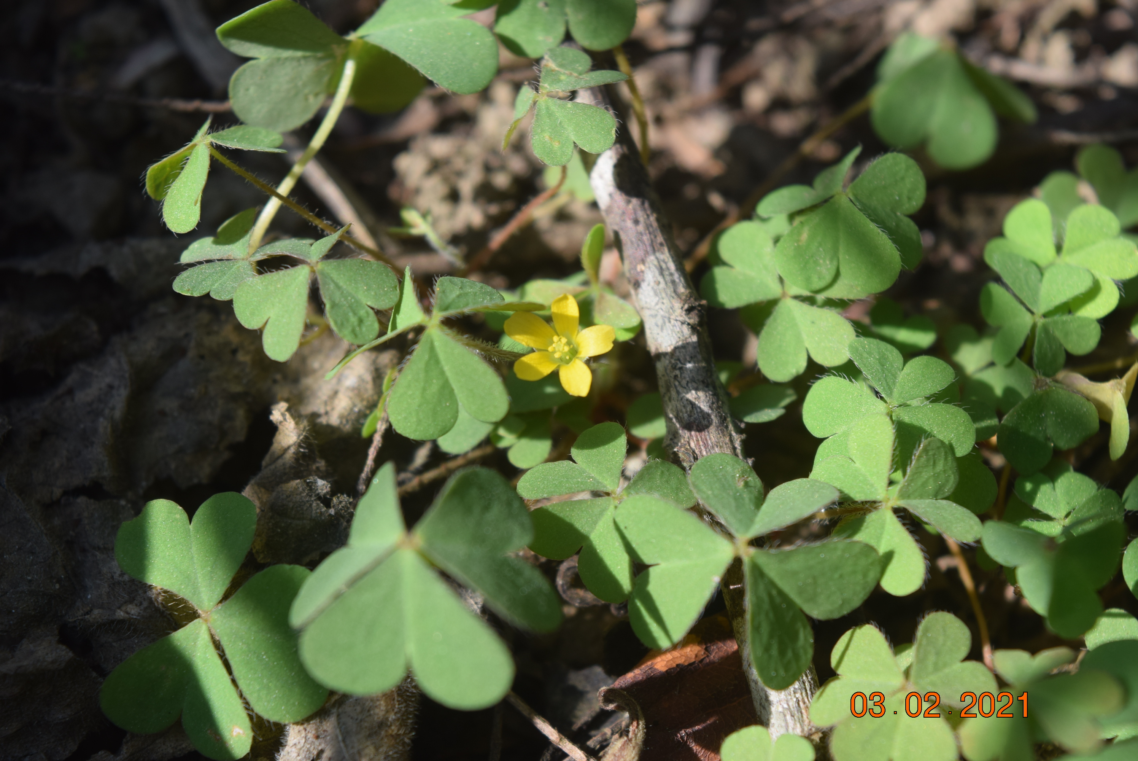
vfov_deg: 16.6
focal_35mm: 82
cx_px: 569
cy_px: 380
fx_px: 2610
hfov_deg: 24.6
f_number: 8
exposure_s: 1/250
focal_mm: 55
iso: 250
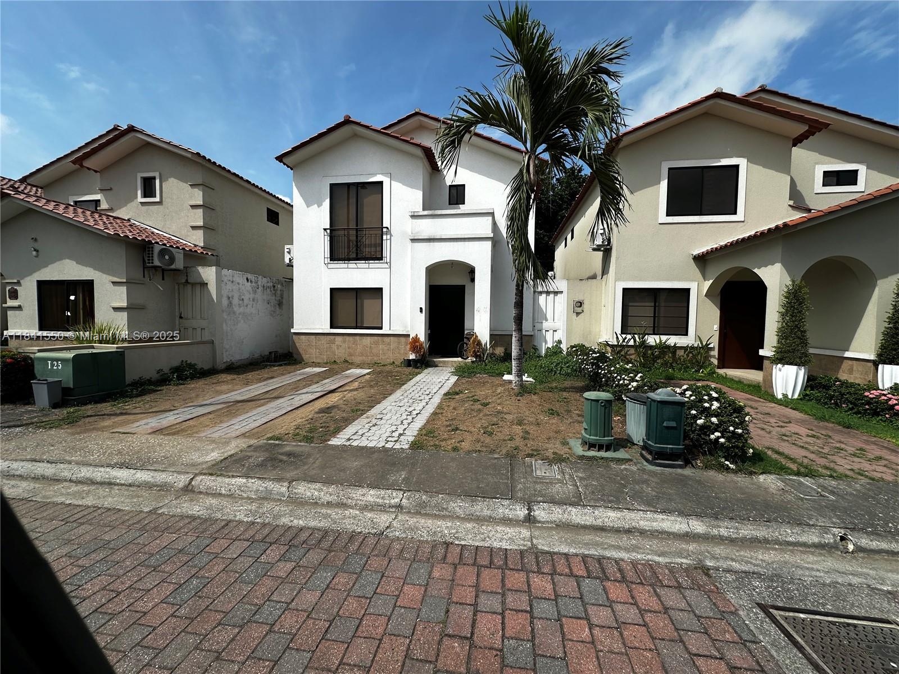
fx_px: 364
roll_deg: -0.9
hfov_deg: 102.1
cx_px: 450
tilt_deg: -3.6
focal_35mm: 14
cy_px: 337
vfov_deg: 85.7
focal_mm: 2.22
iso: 50
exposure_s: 1/2618
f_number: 2.2
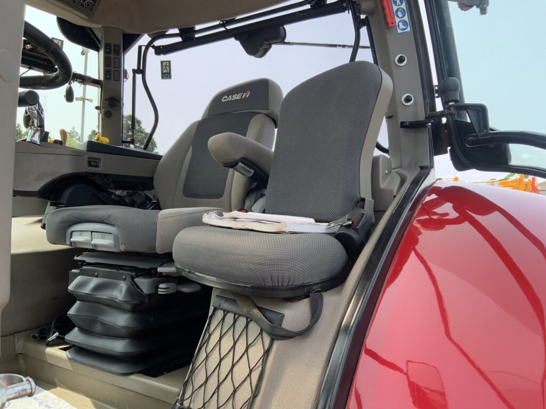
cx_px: 273
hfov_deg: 61.7
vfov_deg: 48.2
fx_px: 457
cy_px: 204
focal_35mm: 29
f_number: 1.8
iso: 16
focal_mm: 3
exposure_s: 1/348
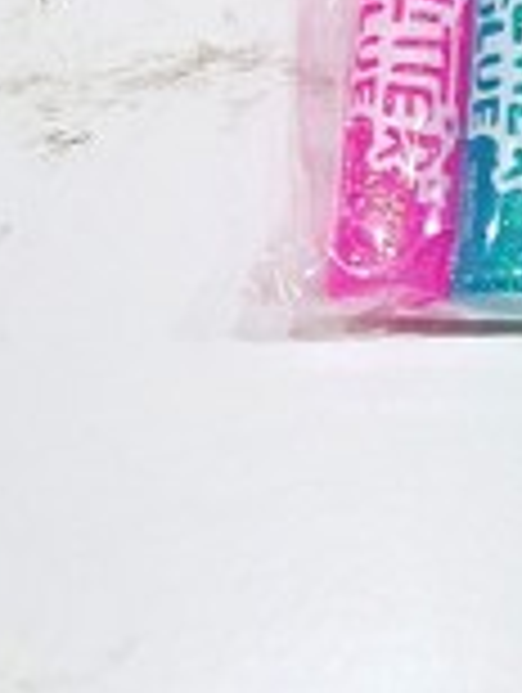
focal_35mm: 101
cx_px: 796
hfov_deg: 13.8
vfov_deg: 15.8
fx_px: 2025
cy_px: -648
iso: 125
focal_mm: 4.32
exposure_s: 1/100
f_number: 1.5
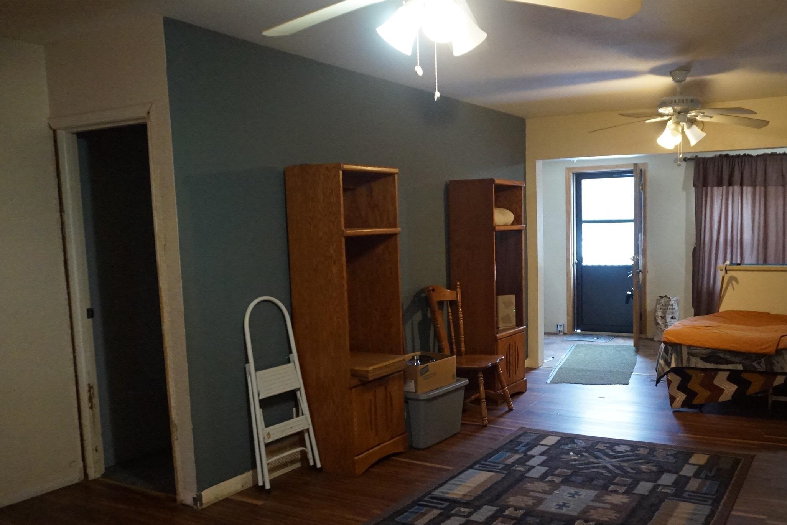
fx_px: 700
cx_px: 505
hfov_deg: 57.8
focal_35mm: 32
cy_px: 307
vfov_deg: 41.0
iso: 3200
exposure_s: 1/125
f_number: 3.5
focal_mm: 16
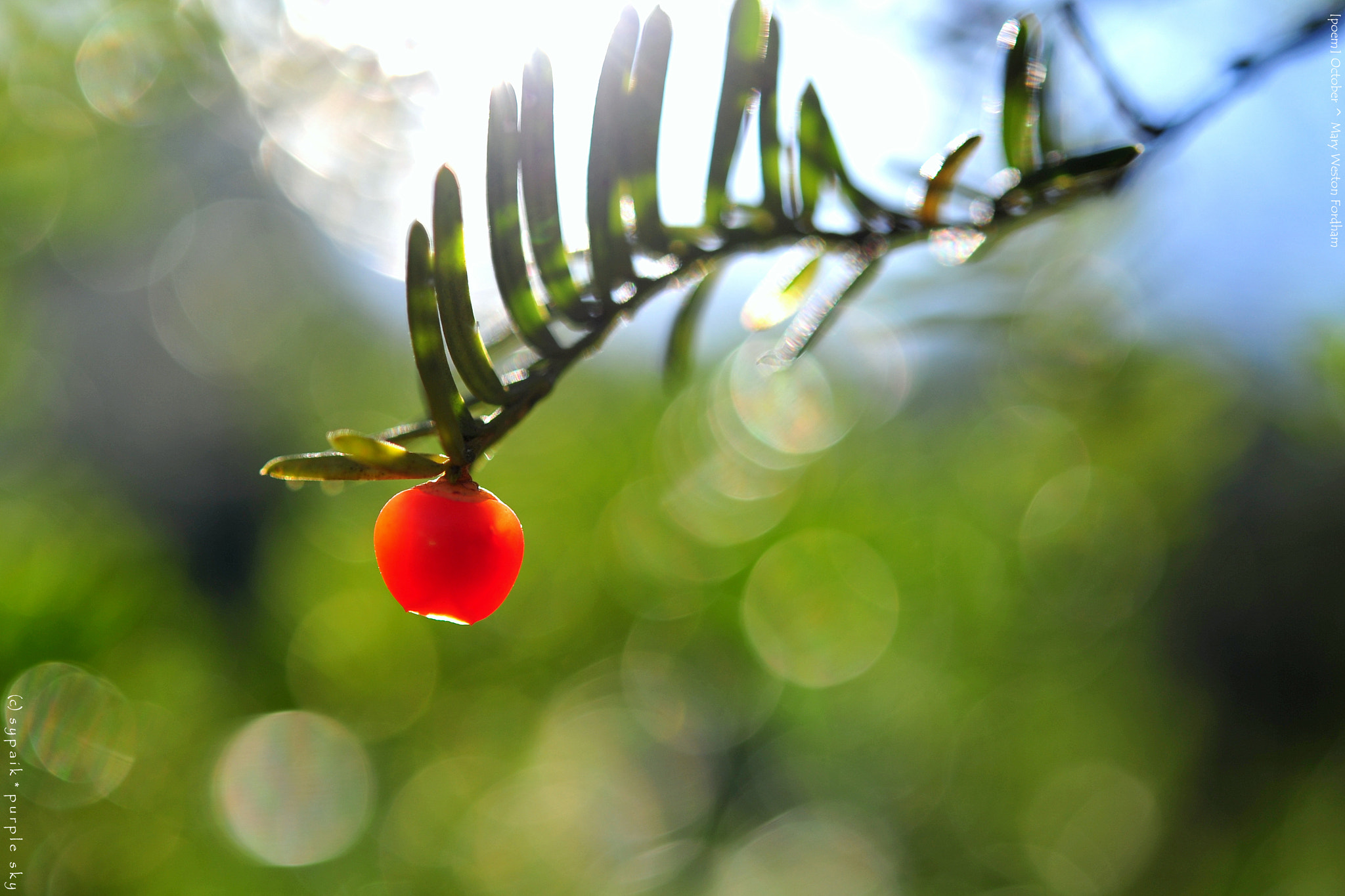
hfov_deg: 33.4
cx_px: 672
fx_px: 2241
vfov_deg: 22.6
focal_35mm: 60
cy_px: 448
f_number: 4
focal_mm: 60
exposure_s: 1/800
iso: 200
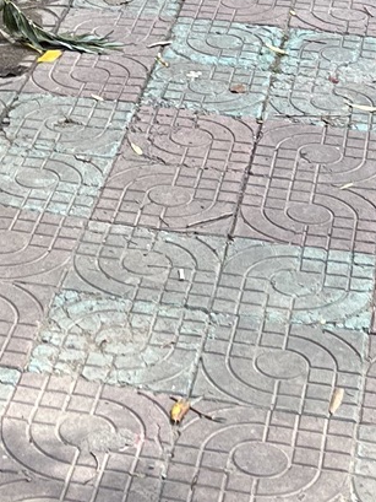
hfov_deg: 11.5
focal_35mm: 127
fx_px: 1838
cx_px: -27
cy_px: -274
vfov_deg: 14.4
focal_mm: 5.7
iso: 50
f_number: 1.5
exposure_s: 1/408
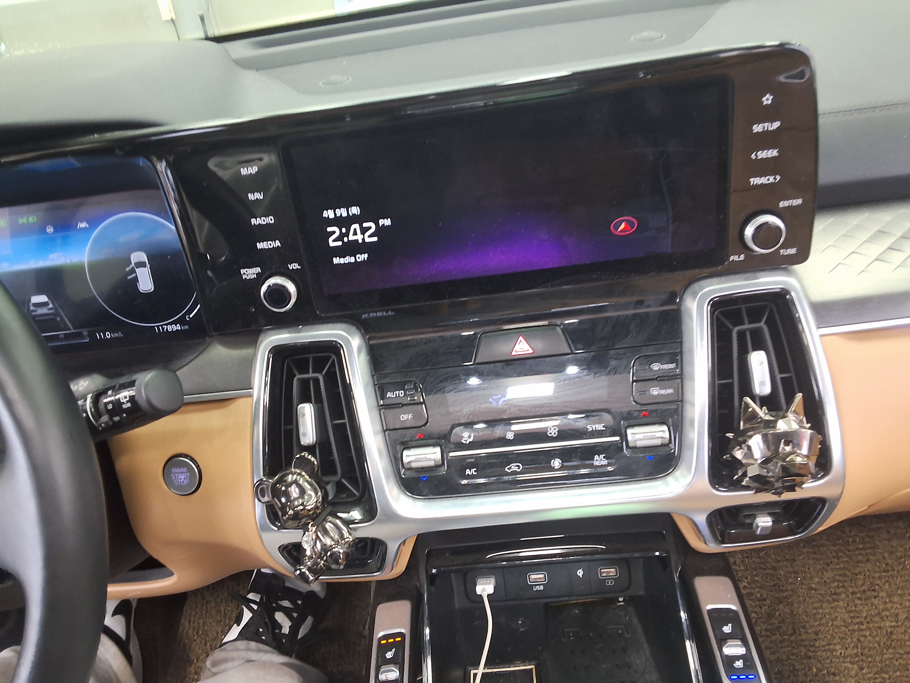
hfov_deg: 63.4
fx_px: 736
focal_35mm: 28
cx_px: 455
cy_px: 342
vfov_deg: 49.7
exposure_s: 1/24
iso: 200
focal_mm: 2.91
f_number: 1.9
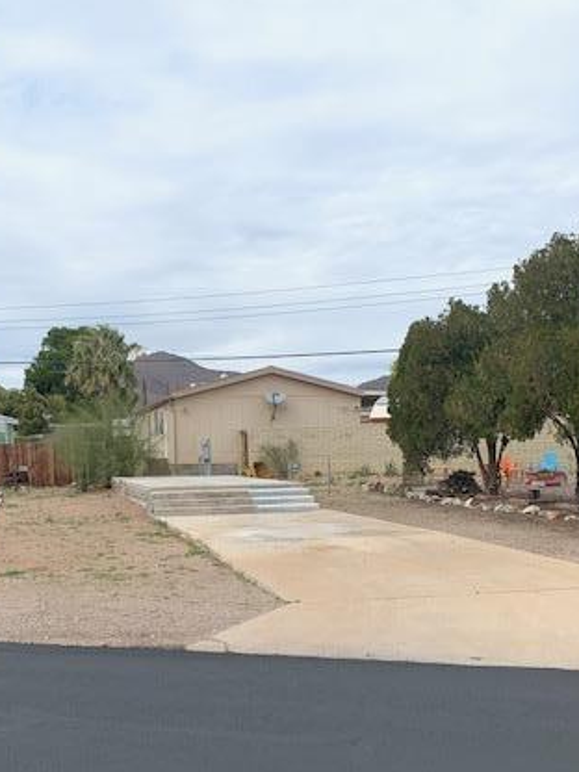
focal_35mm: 40
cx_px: 213
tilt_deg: -5.6
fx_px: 892
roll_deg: +1.1
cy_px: 553
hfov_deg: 35.7
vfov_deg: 45.6
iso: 25
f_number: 1.8
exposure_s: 1/2545
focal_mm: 4.25
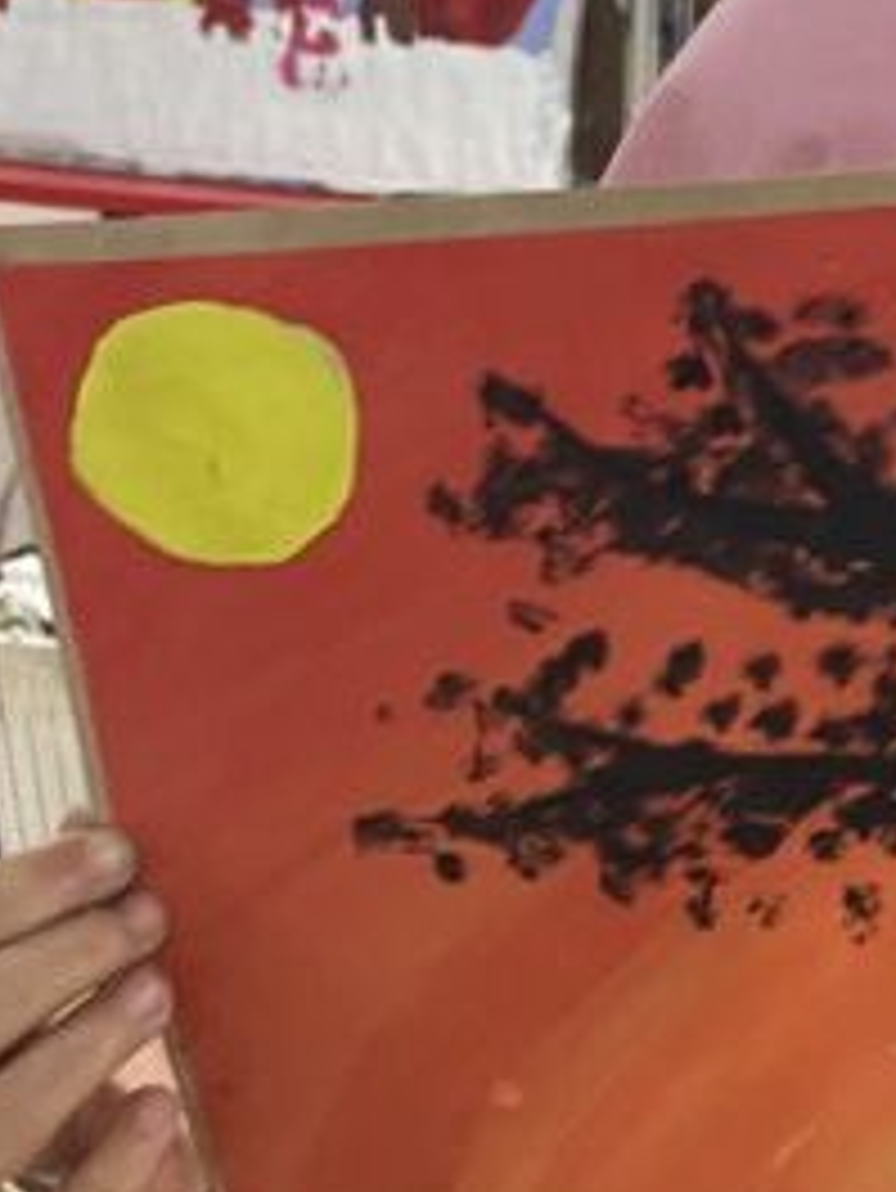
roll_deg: -0.5
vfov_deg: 19.7
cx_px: 1418
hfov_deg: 14.0
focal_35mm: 98
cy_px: 121
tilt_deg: -15.2
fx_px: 3379
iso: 100
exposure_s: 1/50
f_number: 1.6
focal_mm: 4.2
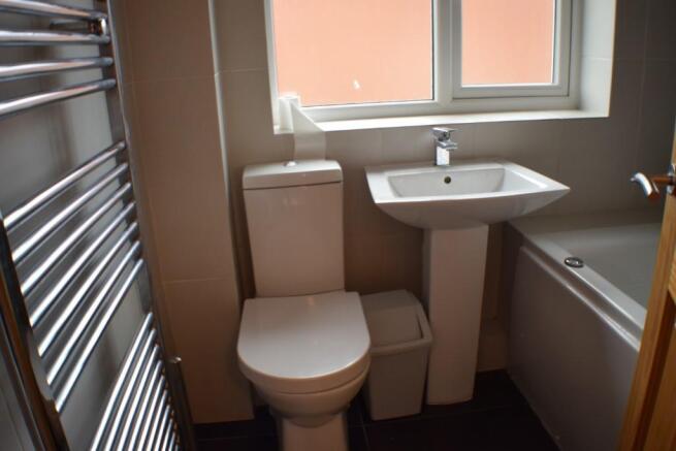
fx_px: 676
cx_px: 338
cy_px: 226
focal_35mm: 36
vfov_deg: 36.9
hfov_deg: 53.1
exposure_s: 1/125
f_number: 5.6
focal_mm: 24
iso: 800
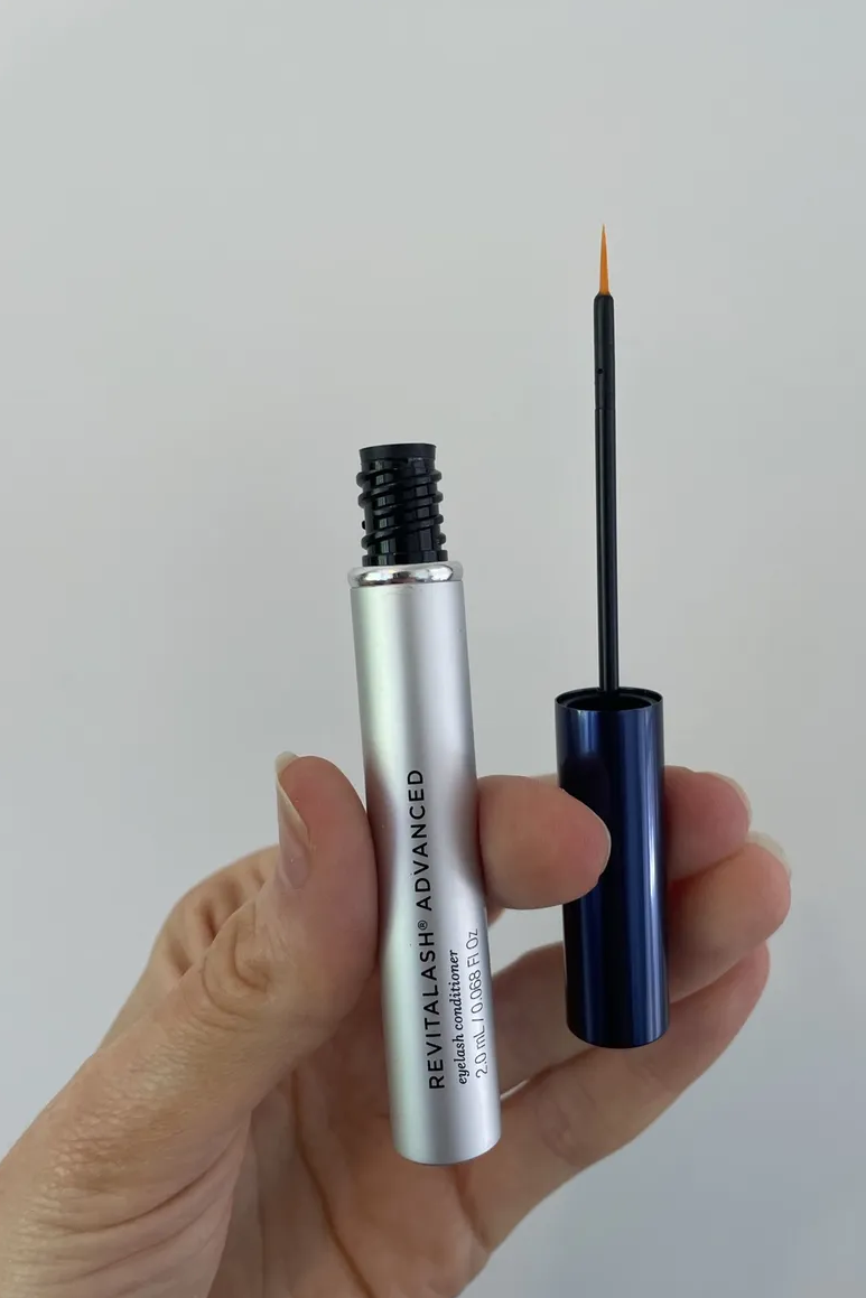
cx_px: 499
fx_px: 1010
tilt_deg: -18.9
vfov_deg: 65.5
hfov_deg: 46.3
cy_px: 645
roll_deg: +0.7
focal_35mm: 28
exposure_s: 1/121
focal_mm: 4.2
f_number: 1.6
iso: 80
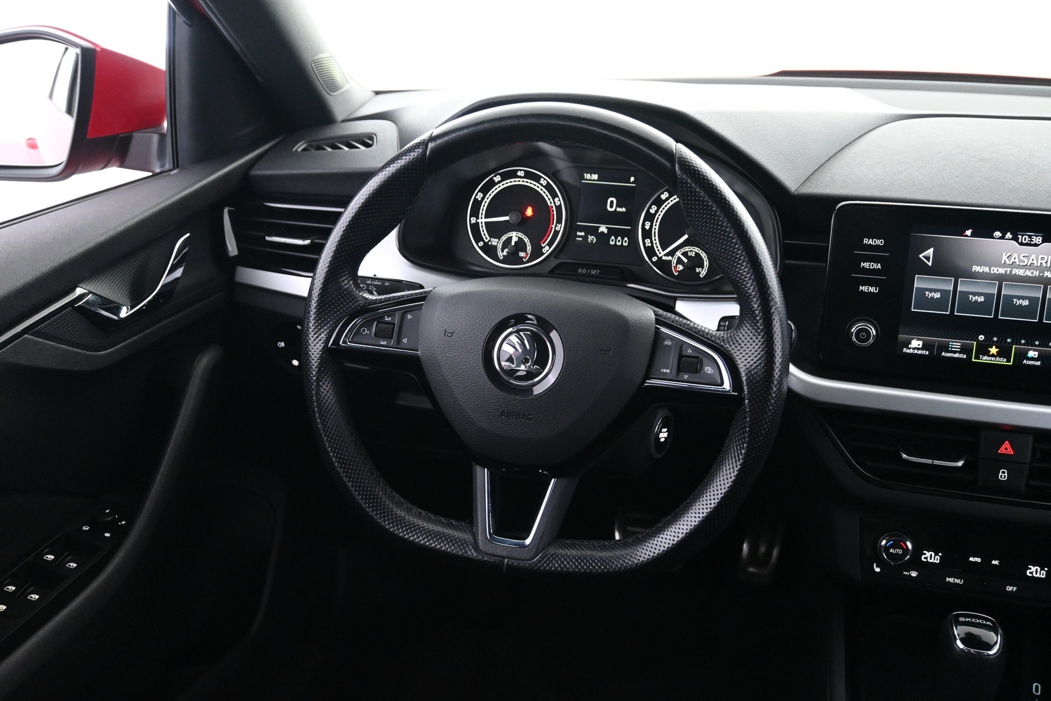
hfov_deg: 55.1
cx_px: 526
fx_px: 1007
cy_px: 350
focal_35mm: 34
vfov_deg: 38.4
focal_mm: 23
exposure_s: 1/40
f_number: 4.2
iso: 4500
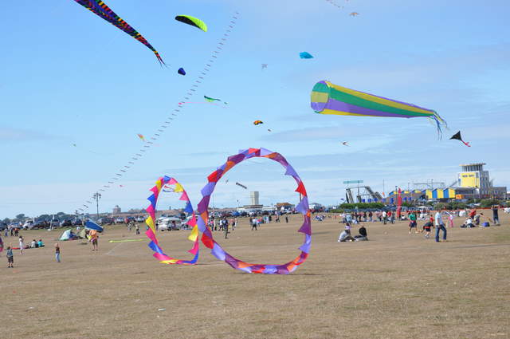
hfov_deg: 29.9
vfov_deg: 20.1
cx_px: 255
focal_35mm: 68
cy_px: 170
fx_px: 955
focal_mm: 45
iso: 200
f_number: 9
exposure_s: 1/320
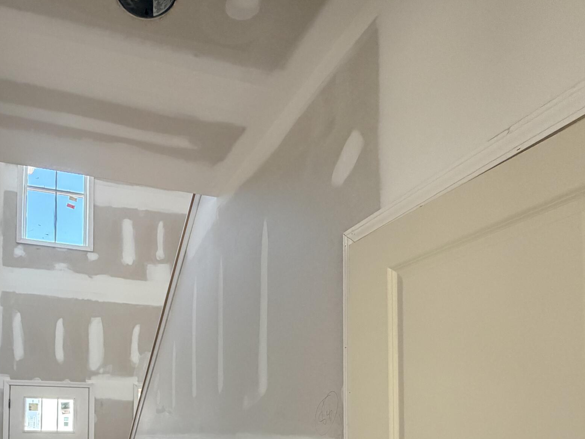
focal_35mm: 27
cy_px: 414
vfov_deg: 45.3
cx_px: 164
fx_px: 456
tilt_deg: +1.2
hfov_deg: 62.5
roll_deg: -0.2
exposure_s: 1/121
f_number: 2.2
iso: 250
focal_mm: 2.22
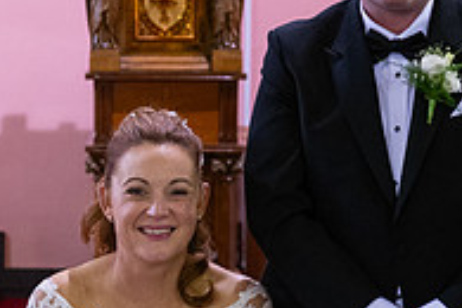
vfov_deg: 10.5
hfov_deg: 15.6
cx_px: 242
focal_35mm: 131
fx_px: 1681
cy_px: 210
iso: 1250
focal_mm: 44
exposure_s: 1/160
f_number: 3.5
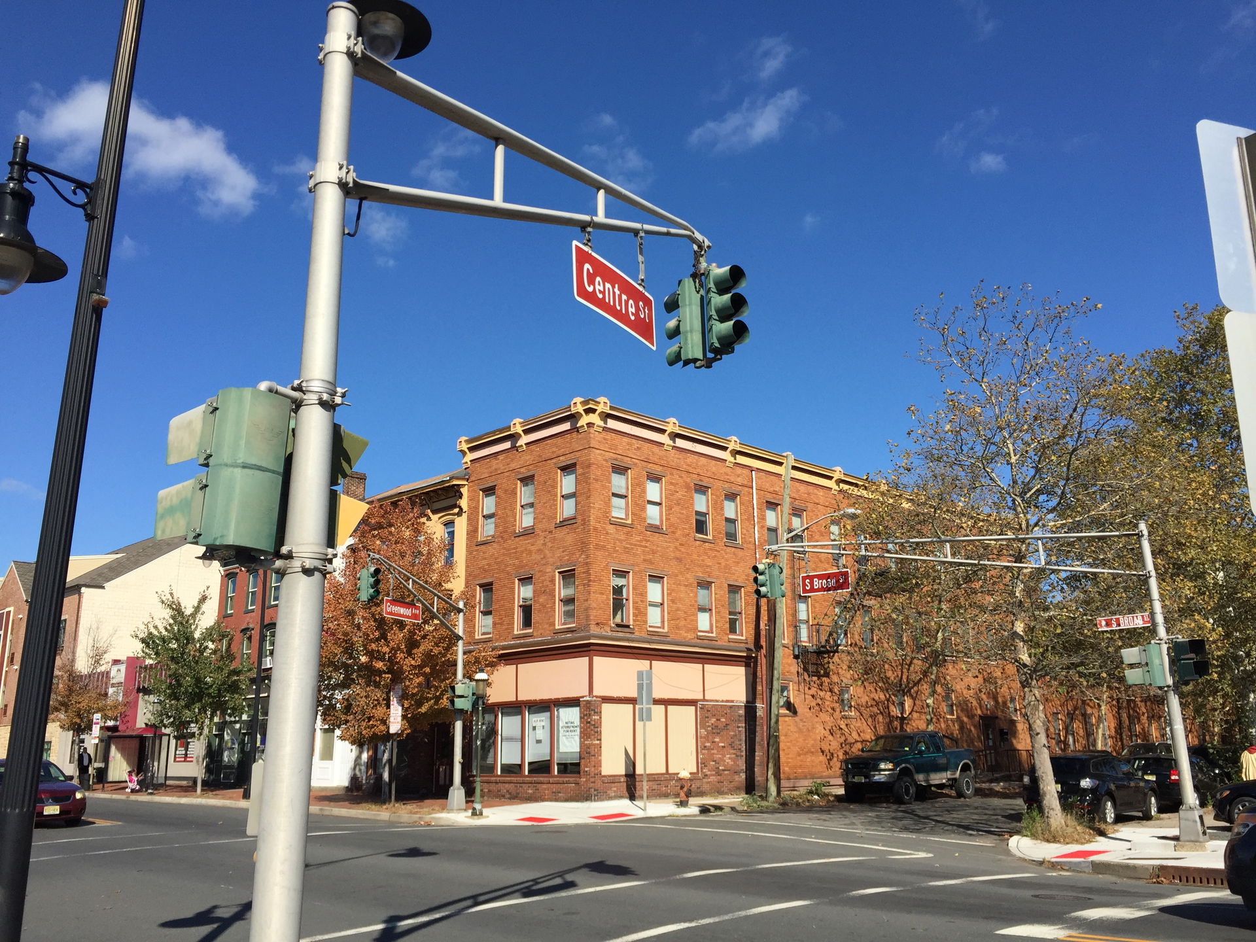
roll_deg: -1.5
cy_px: 471
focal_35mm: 29
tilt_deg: +14.2
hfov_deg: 61.7
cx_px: 628
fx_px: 1052
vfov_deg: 48.2
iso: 32
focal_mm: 4.15
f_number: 2.2
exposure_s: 1/2475
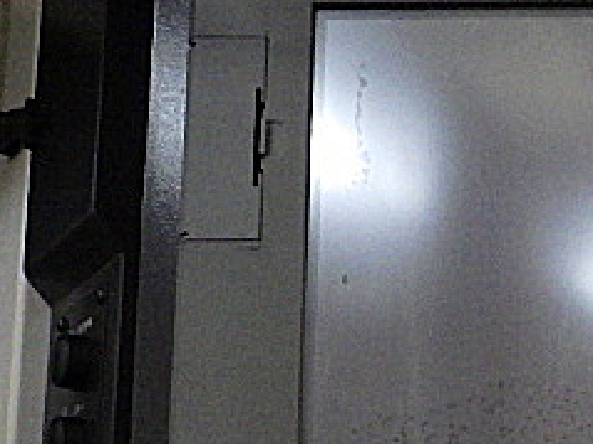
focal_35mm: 75
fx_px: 1284
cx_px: 685
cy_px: 526
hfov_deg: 24.0
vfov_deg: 18.6
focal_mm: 5
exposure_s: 1/45
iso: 500
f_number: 3.5
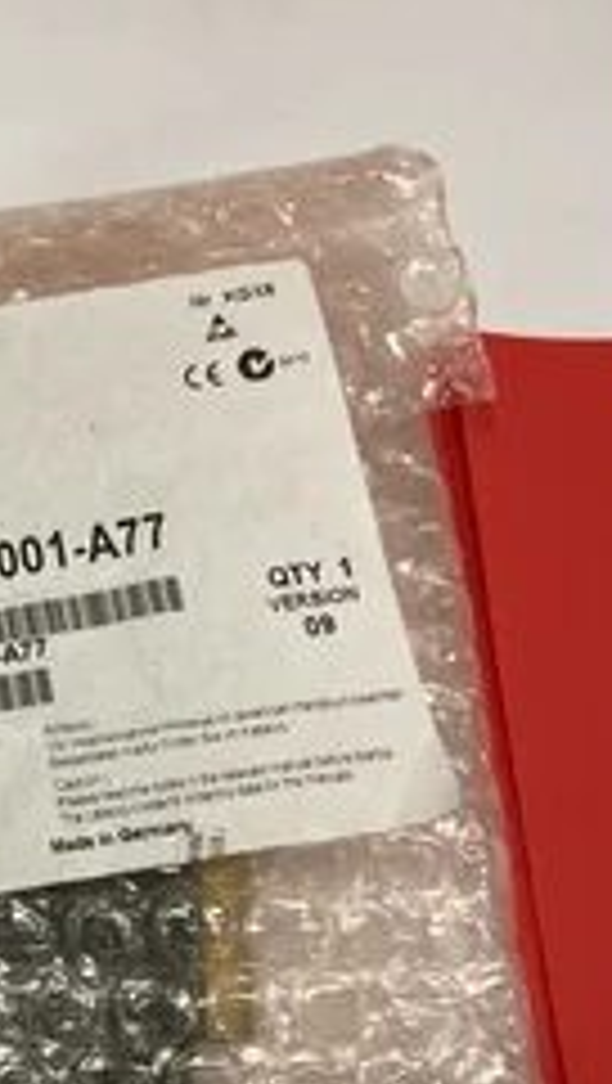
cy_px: 738
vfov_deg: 43.0
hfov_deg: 24.2
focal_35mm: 47
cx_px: -22
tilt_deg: -65.1
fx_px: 1353
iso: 80
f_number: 1.6
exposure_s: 1/60
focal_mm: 4.2
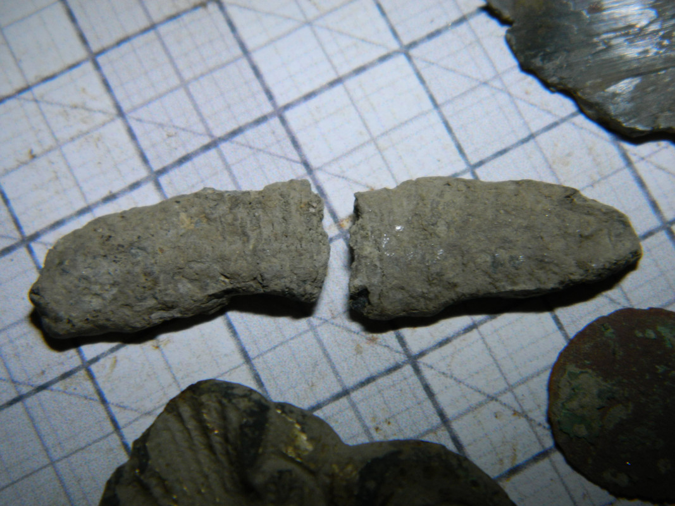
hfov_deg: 23.3
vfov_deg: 17.6
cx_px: 338
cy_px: 253
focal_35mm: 84
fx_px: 1638
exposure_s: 1/50
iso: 125
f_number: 4.2
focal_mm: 15.1
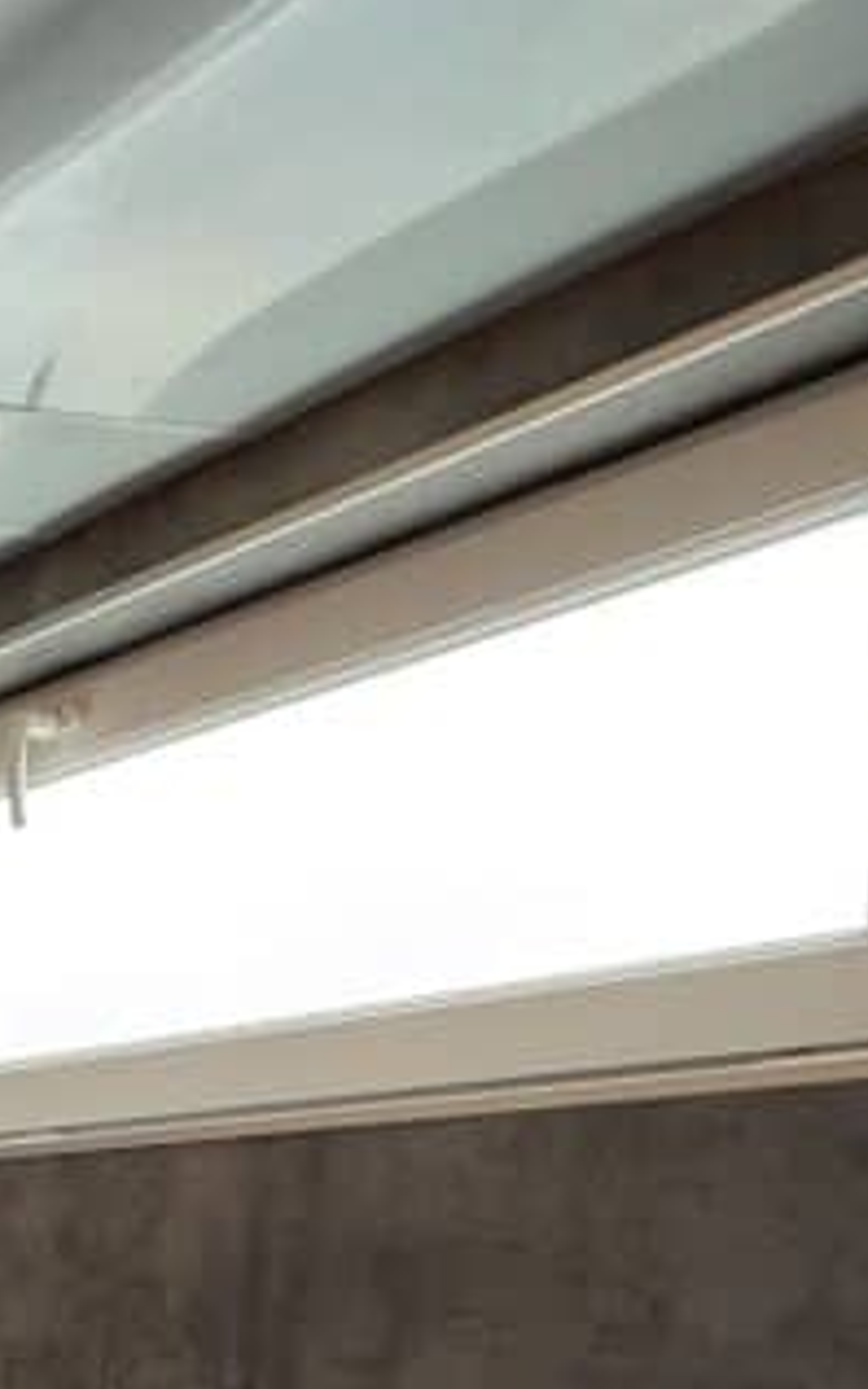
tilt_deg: -6.6
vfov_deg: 36.1
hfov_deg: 15.0
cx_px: -1236
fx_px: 1818
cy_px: 1499
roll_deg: +0.1
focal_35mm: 48
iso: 320
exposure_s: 1/100
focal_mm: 2.22
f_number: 2.2
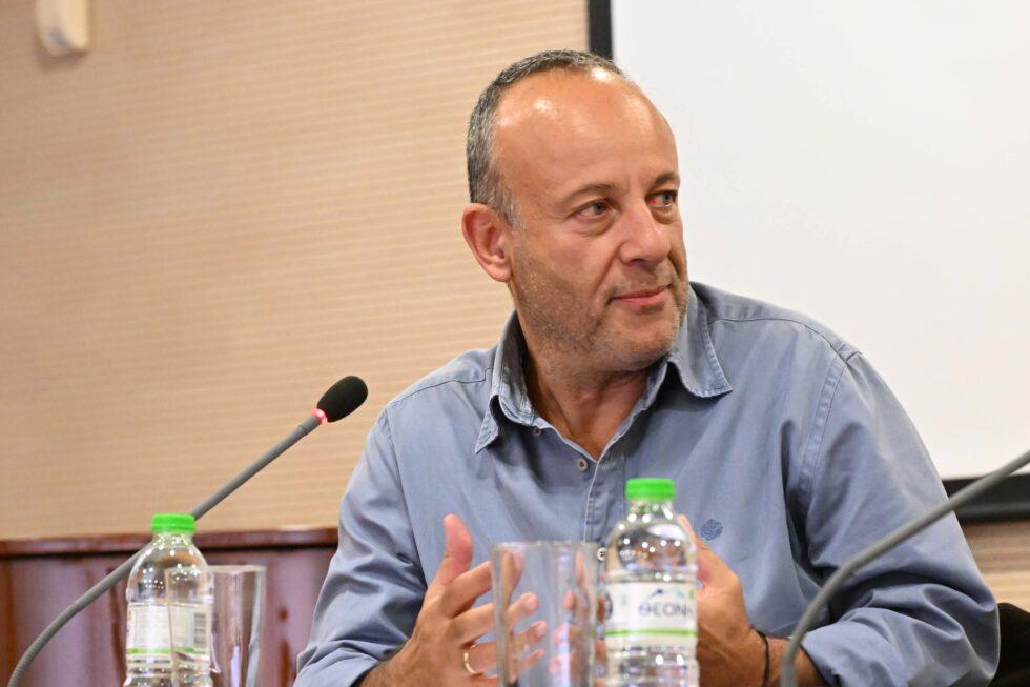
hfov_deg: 10.9
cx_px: 521
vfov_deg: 7.3
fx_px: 5378
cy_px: 347
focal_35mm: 188
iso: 9000
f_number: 5.6
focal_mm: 120
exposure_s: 1/200
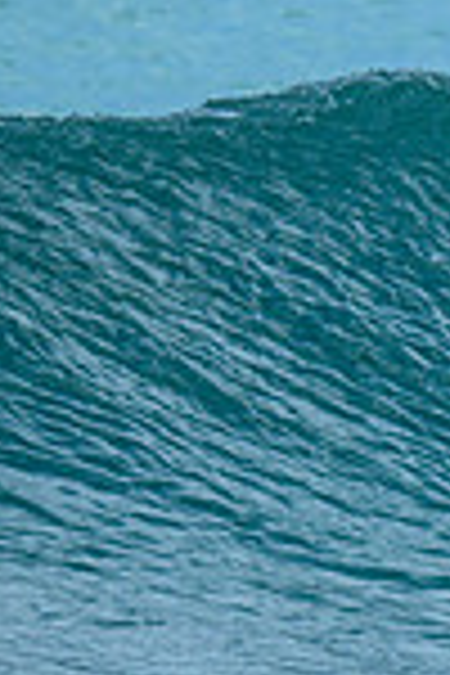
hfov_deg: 0.3
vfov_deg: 0.5
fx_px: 79681
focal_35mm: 4250
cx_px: 1640
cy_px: 444
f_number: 6.3
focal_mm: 800
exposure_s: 1/2000
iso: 200
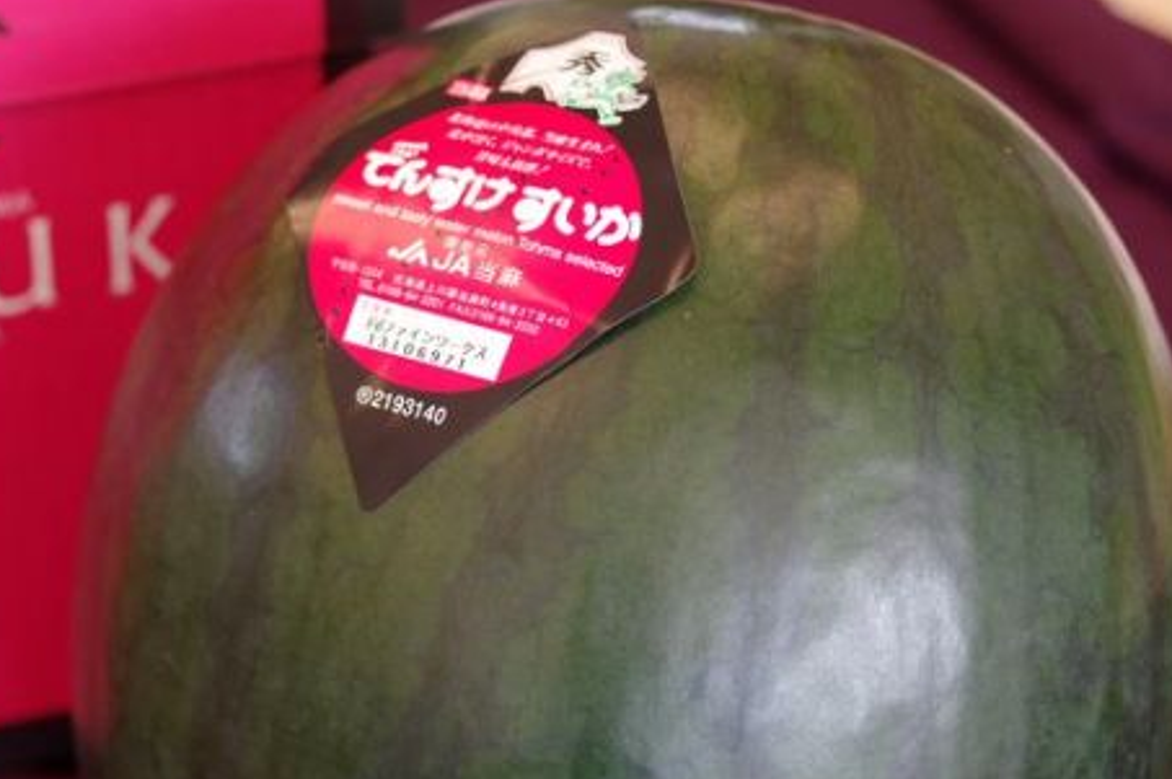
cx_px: 378
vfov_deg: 12.9
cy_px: 528
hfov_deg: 19.2
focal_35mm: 106
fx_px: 3447
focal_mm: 50
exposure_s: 1/100
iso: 200
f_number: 2.8
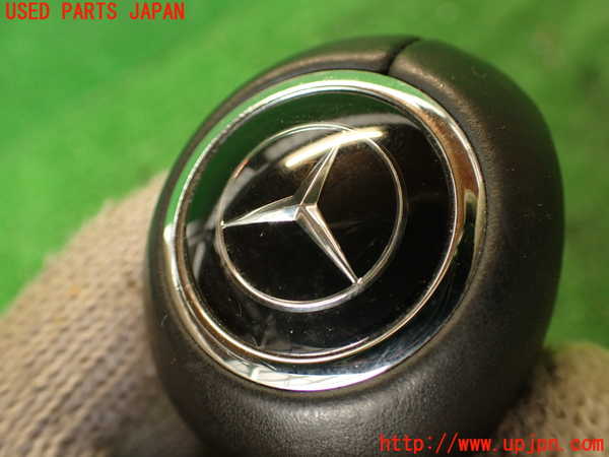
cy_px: 228
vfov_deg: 44.2
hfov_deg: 56.8
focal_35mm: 32
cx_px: 304
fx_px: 563
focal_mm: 5.79
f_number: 2.4
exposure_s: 1/40
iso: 200
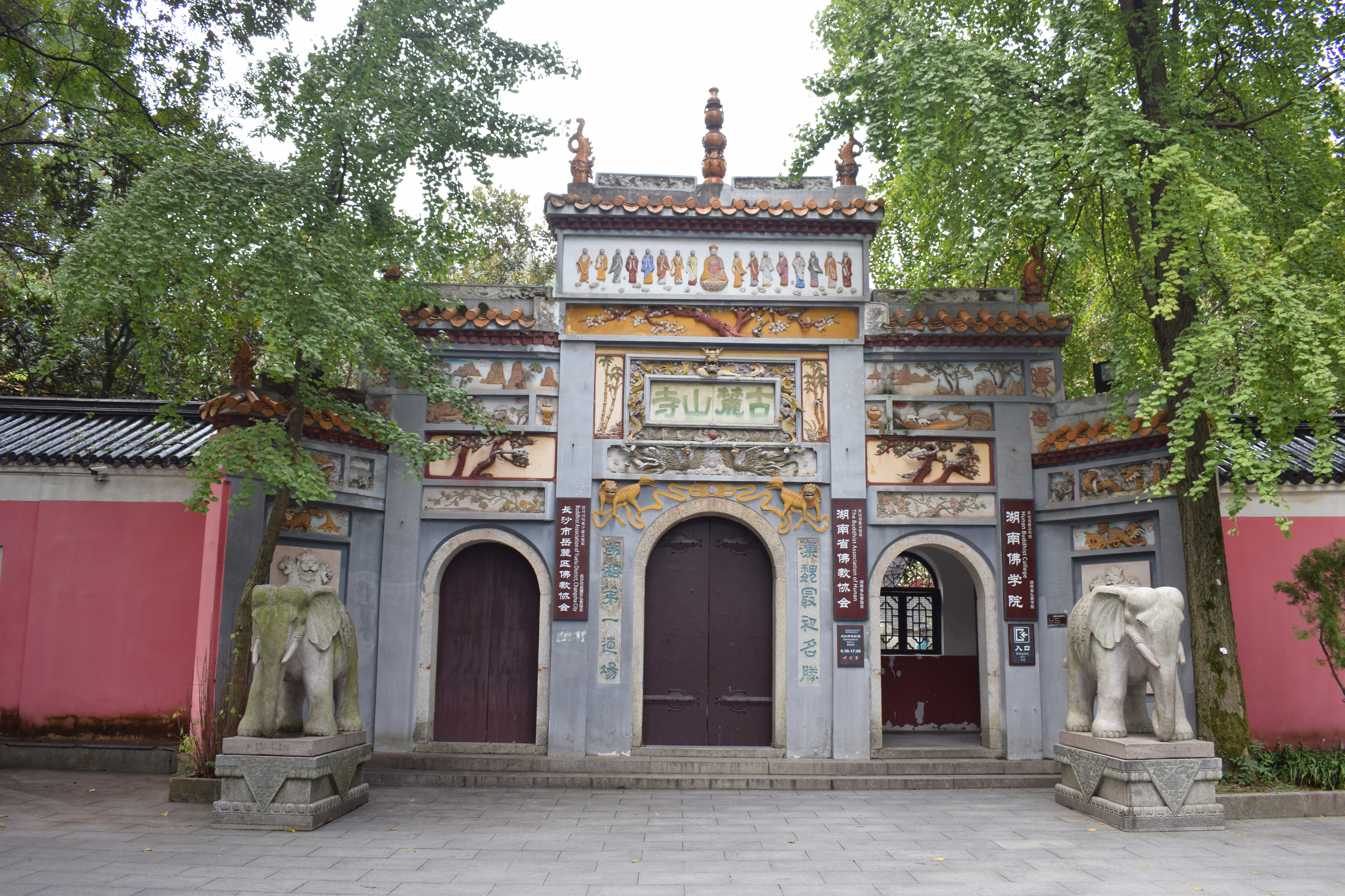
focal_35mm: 30
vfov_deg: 43.6
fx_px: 1121
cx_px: 672
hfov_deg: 61.9
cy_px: 448
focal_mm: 20
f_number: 7.1
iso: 400
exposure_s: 1/200
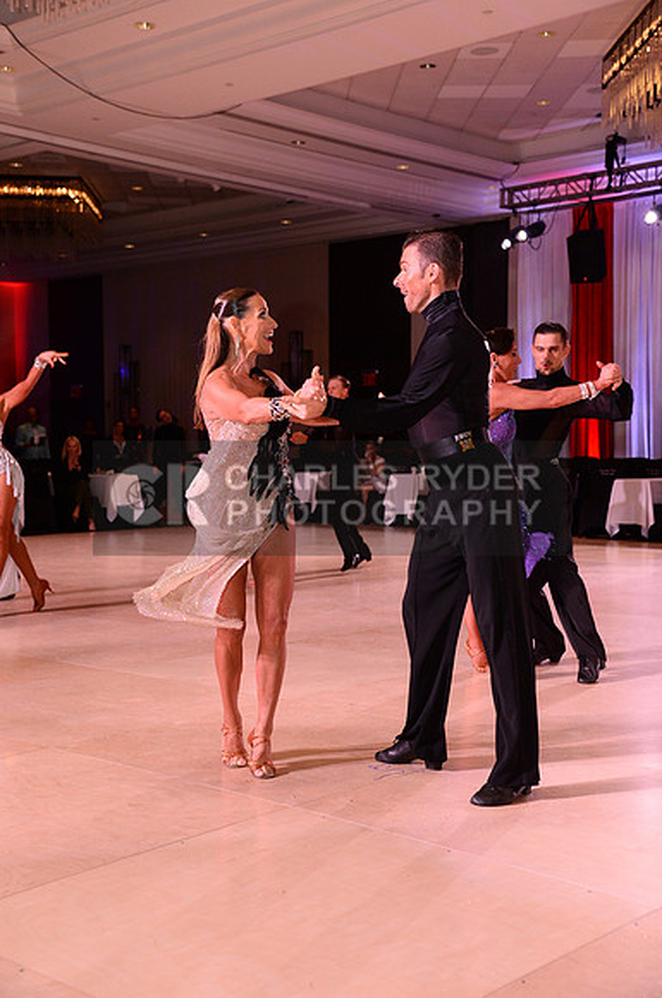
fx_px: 1383
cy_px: 499
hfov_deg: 26.9
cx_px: 331
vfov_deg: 39.6
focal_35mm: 50
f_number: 5.6
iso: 2500
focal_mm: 50
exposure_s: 1/250
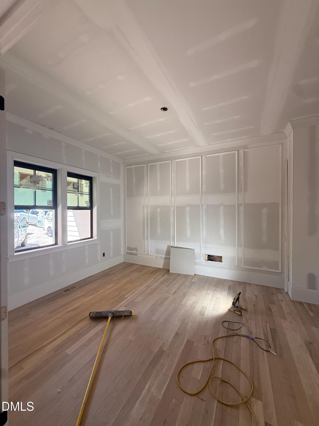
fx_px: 172
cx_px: 160
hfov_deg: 85.7
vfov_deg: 102.1
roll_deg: -0.6
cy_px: 213
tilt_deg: -0.7
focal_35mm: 14
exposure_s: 1/120
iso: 100
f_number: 2.2
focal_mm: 2.22
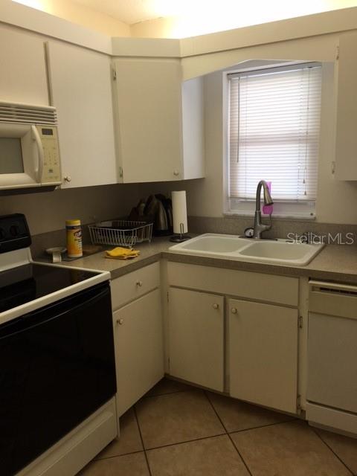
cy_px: 238
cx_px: 178
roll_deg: -0.3
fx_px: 399
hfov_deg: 48.2
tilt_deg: -7.6
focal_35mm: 29
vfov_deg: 61.7
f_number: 2.2
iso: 25
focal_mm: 4.15
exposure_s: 1/40
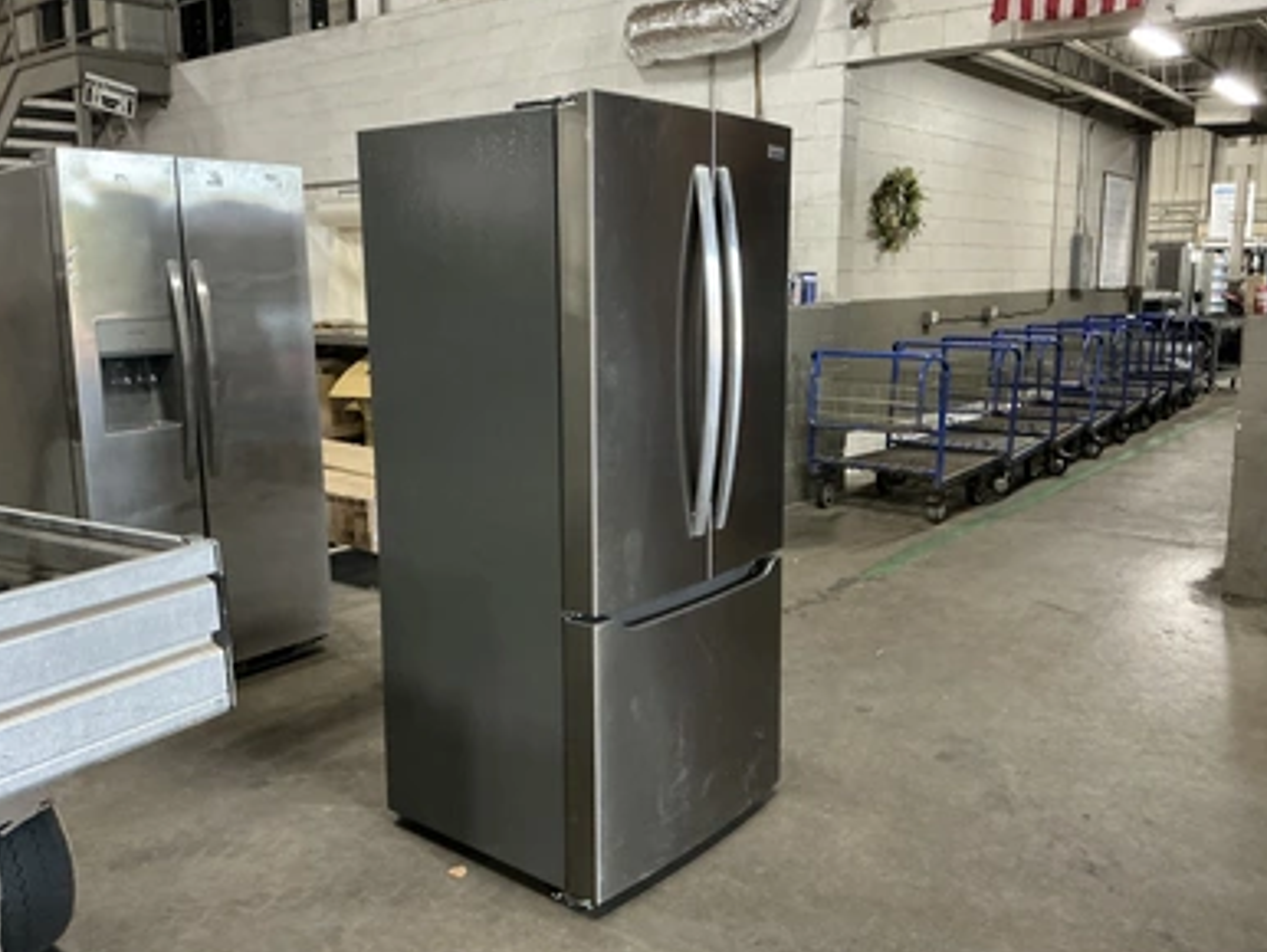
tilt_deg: -6.6
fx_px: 1062
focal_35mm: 29
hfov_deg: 61.6
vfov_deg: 48.3
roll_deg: +1.0
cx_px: 630
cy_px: 469
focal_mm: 3
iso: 250
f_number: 1.8
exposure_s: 1/40
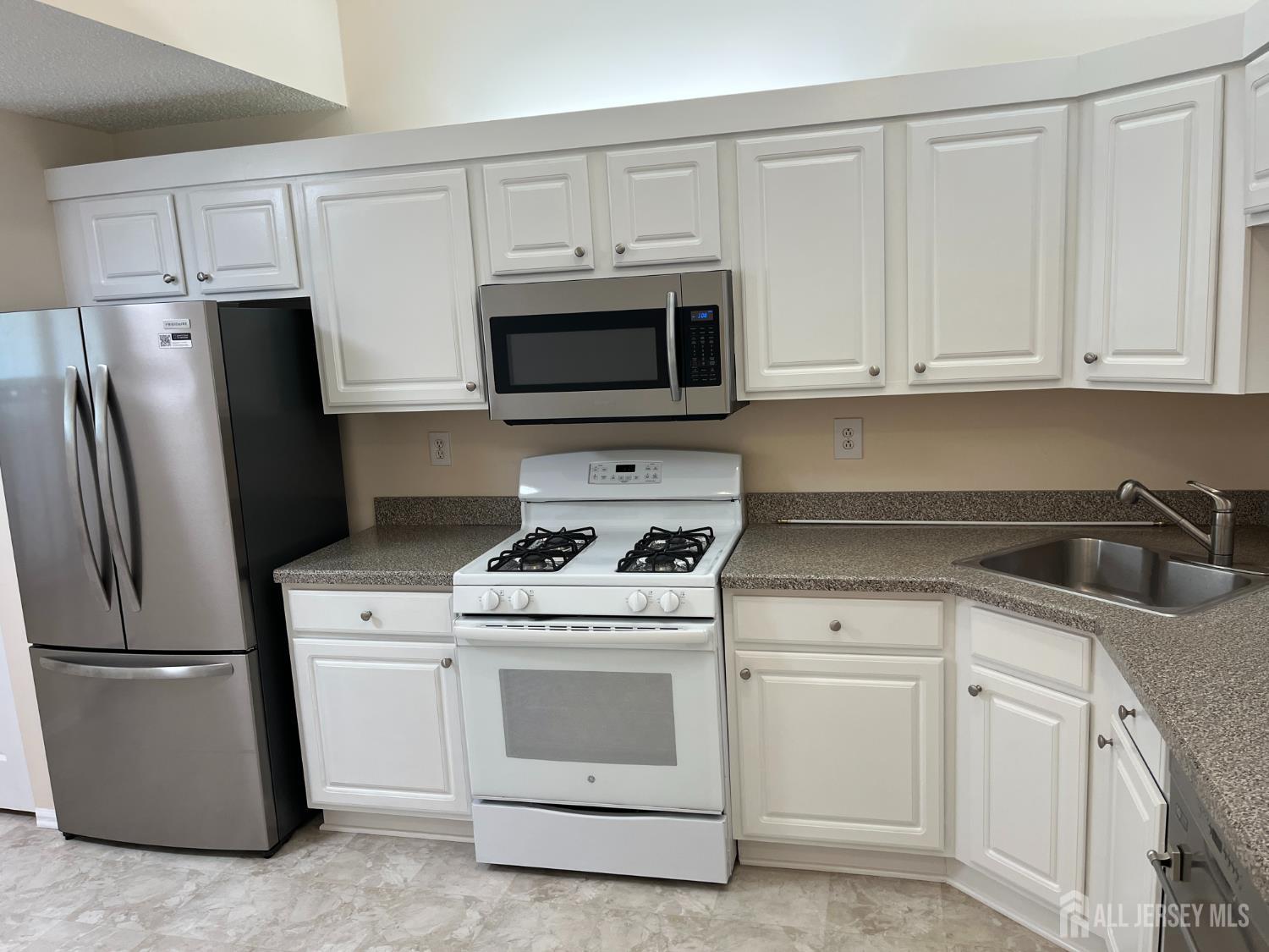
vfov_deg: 53.1
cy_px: 476
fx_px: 953
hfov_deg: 67.3
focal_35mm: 26
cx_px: 634
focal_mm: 5.1
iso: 125
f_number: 1.6
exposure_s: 1/120
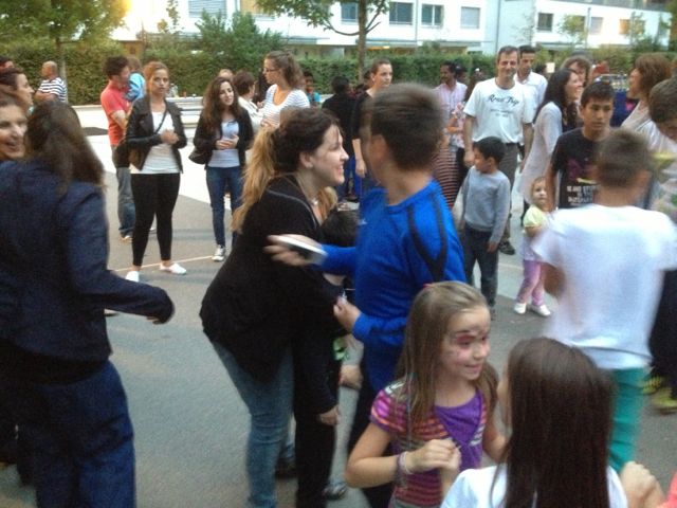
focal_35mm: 35
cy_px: 254
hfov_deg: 52.6
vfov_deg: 40.7
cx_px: 338
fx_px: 685
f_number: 2.4
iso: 800
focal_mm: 4.28
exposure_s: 1/15
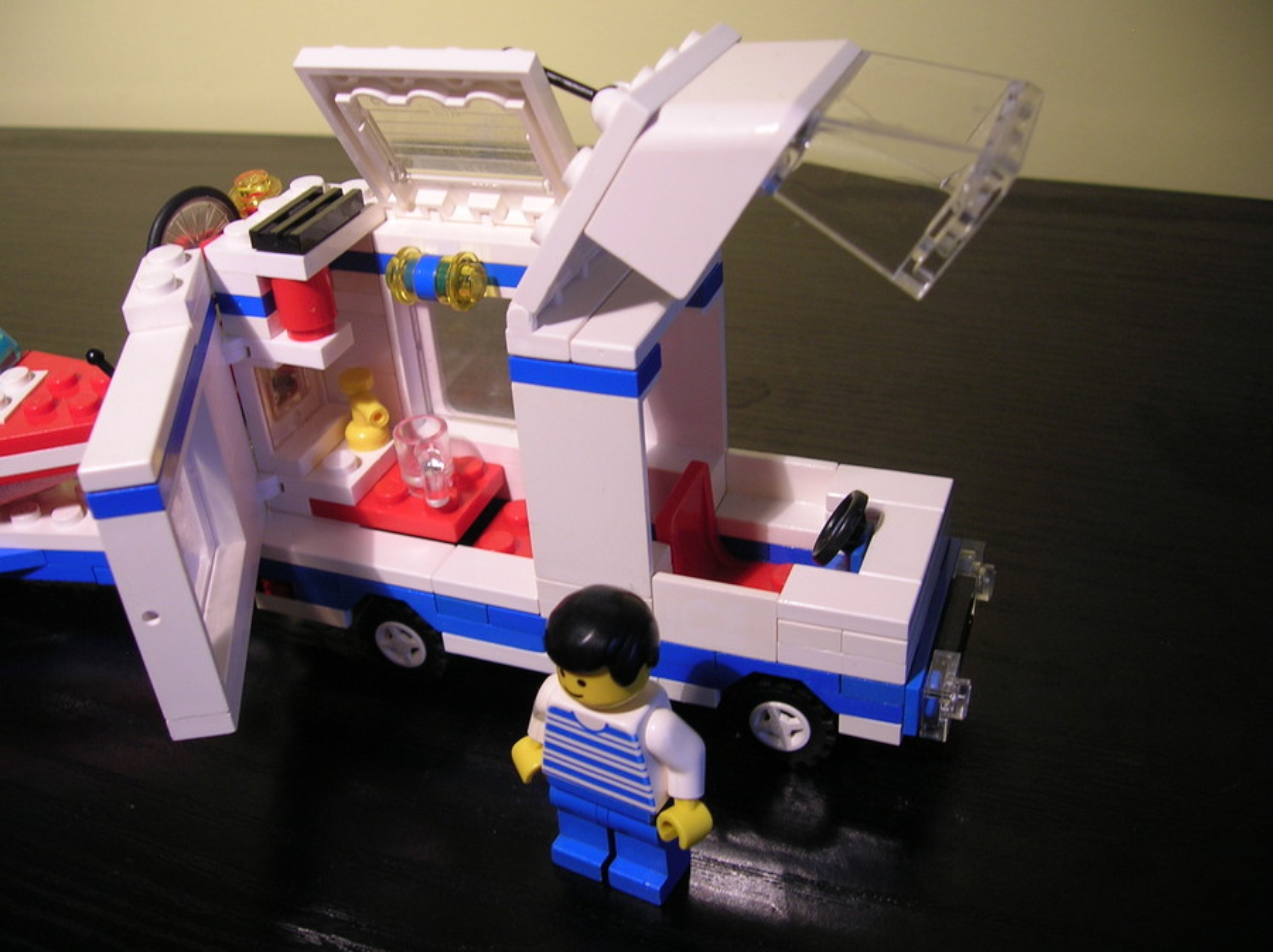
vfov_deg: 41.7
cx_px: 636
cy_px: 476
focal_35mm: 34
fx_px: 1249
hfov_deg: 54.0
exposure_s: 1/15.8
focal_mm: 5.7
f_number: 2.9
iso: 50
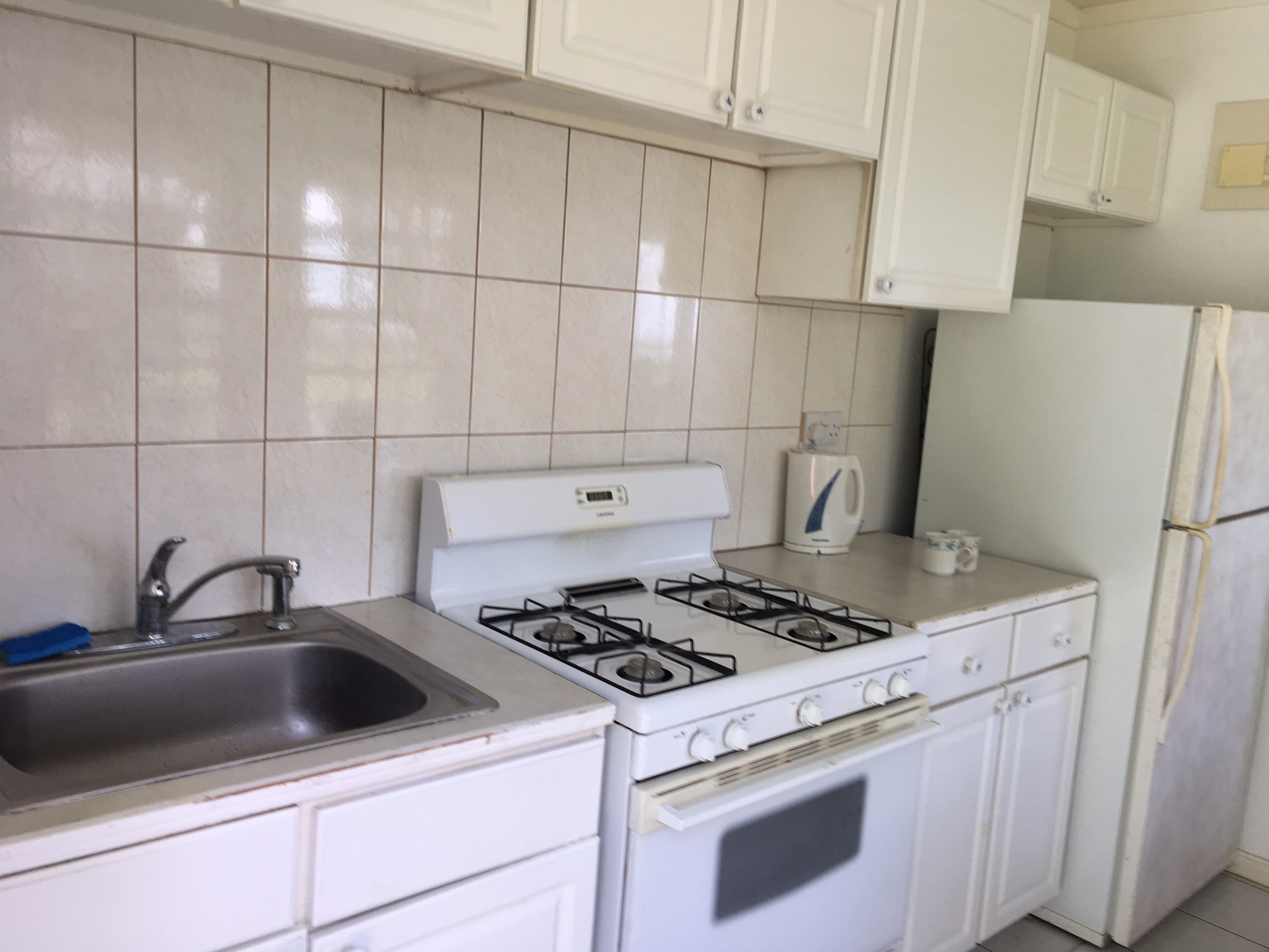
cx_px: 634
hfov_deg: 61.7
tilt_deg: -9.2
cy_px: 476
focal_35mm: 29
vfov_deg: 48.2
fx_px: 1063
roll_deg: -4.1
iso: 25
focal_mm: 4.15
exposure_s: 1/50
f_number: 2.2
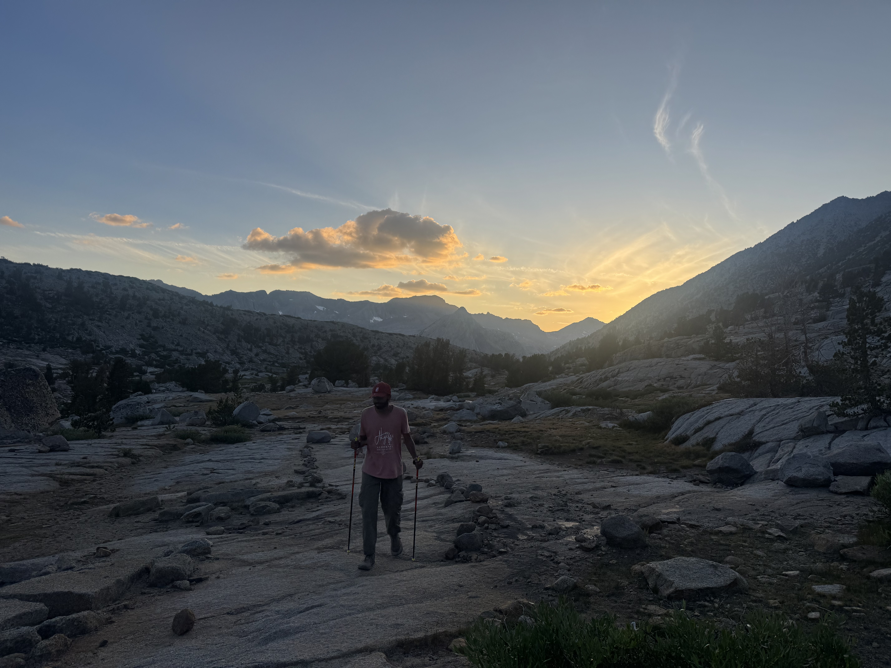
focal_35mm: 24
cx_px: 446
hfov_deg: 71.6
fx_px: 618
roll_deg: -2.0
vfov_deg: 56.8
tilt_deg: +1.5
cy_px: 334
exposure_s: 1/2174
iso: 80
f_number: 1.78
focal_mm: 6.76
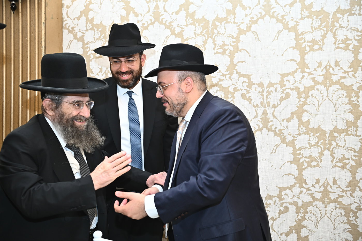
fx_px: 402
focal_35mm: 40
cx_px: 181
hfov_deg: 48.5
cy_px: 120
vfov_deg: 33.4
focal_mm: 40
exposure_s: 1/200
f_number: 3.5
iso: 1250
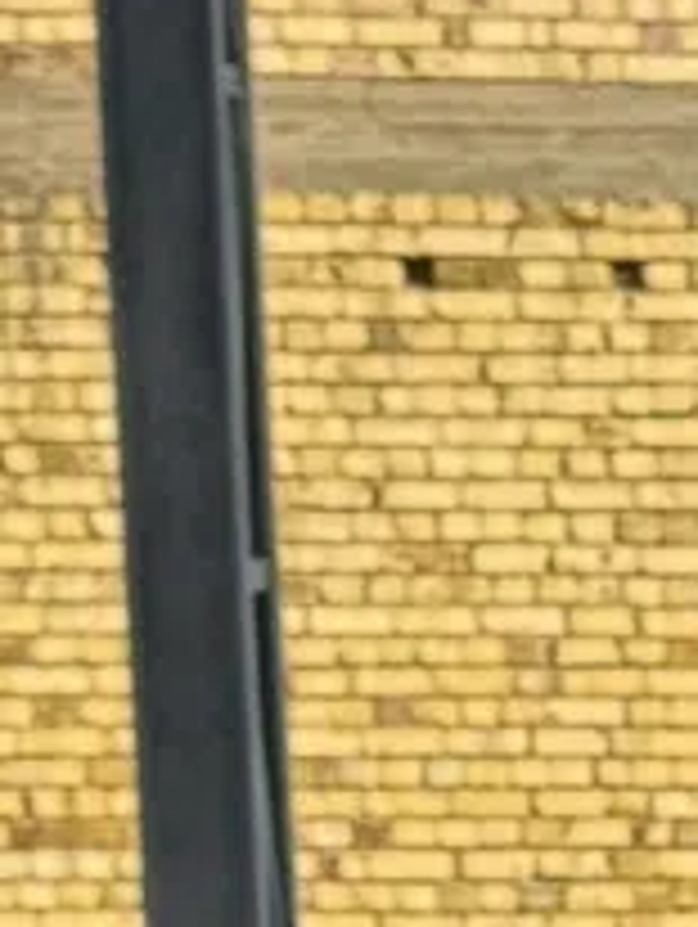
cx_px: 2089
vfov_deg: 5.8
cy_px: 2684
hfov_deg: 4.5
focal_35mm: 318
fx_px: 8532
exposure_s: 1/1027
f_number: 1.78
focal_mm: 6.76
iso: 64
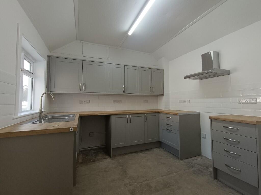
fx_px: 121
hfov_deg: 94.5
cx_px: 130
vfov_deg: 78.1
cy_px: 98
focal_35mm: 16
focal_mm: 1.66
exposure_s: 1/100
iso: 133
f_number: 2.2
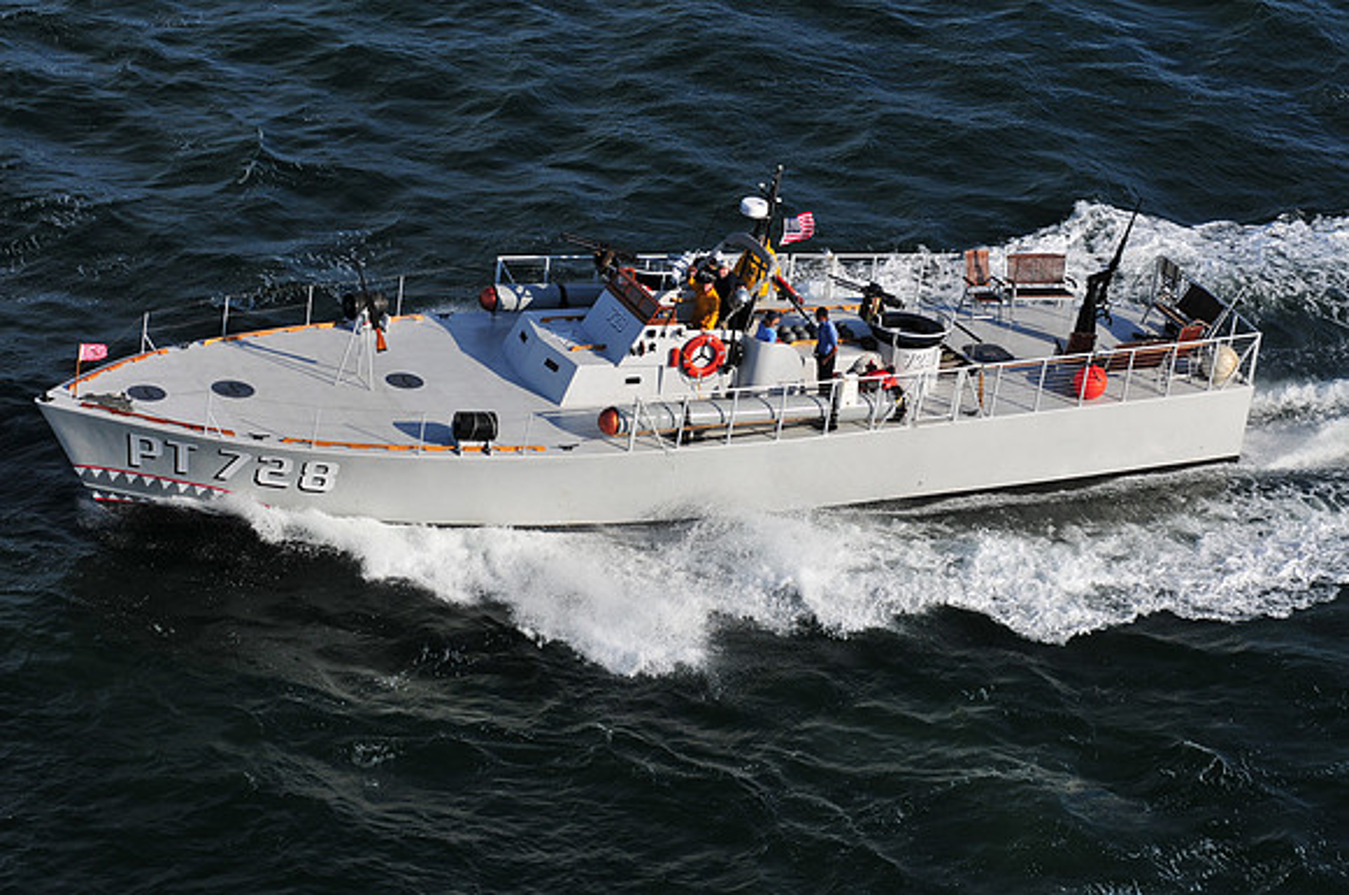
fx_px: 4490
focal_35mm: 120
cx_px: 674
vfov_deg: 11.4
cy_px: 448
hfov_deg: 17.1
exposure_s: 1/2000
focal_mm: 80
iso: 200
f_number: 5
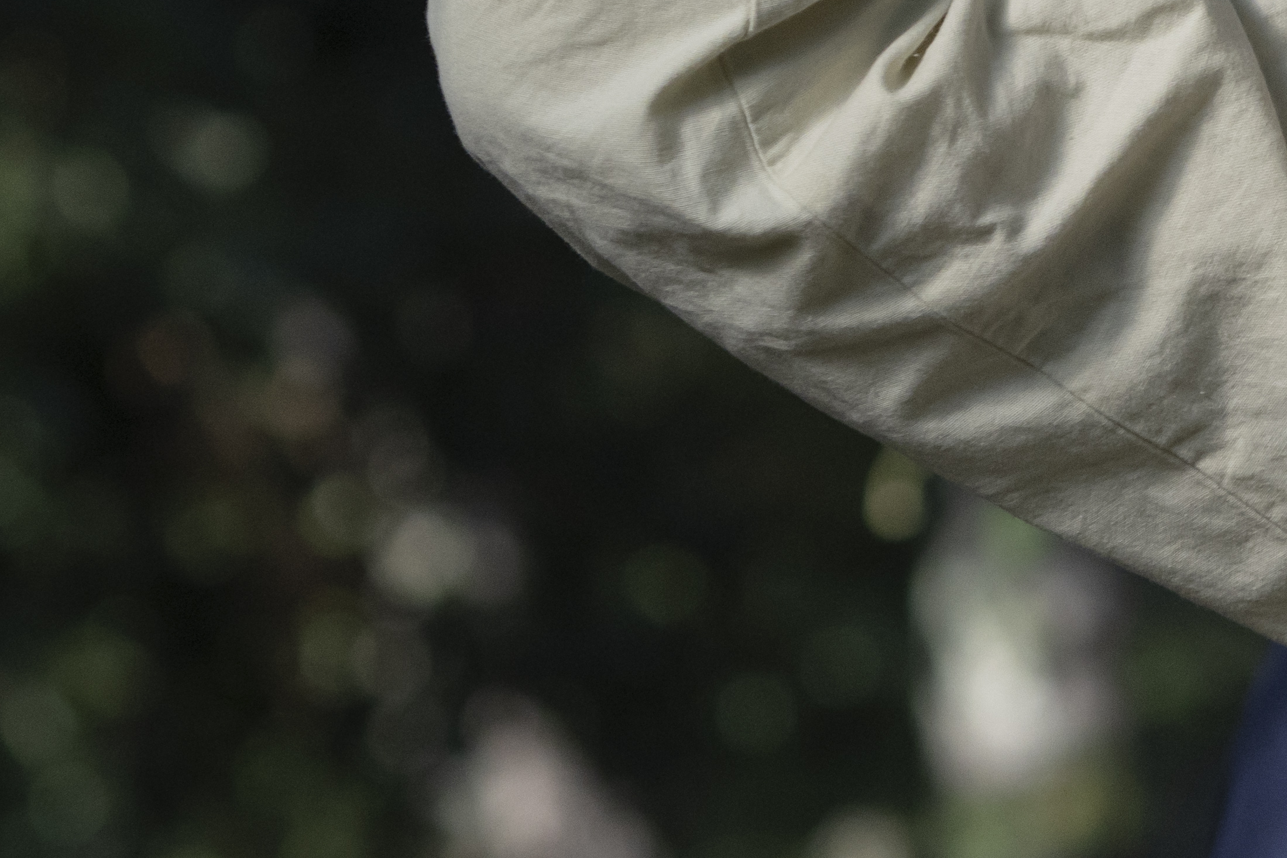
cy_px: -247
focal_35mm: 350
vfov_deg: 3.9
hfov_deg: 5.8
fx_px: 12512
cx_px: 2023
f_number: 5
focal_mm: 81
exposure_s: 1/1250
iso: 1000
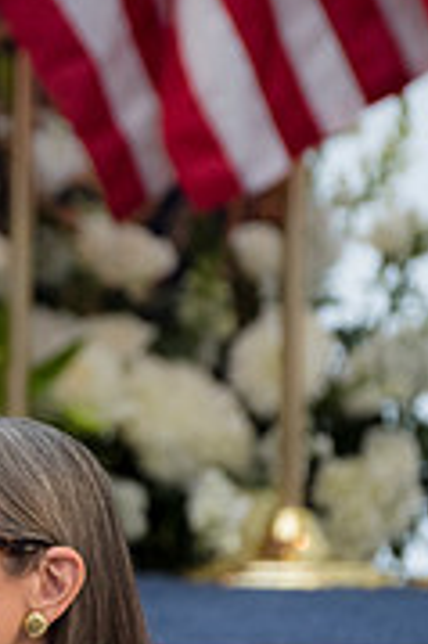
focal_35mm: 554
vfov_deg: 3.7
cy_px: 579
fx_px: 9898
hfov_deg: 2.5
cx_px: -97
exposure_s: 1/400
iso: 800
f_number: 5.3
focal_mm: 220
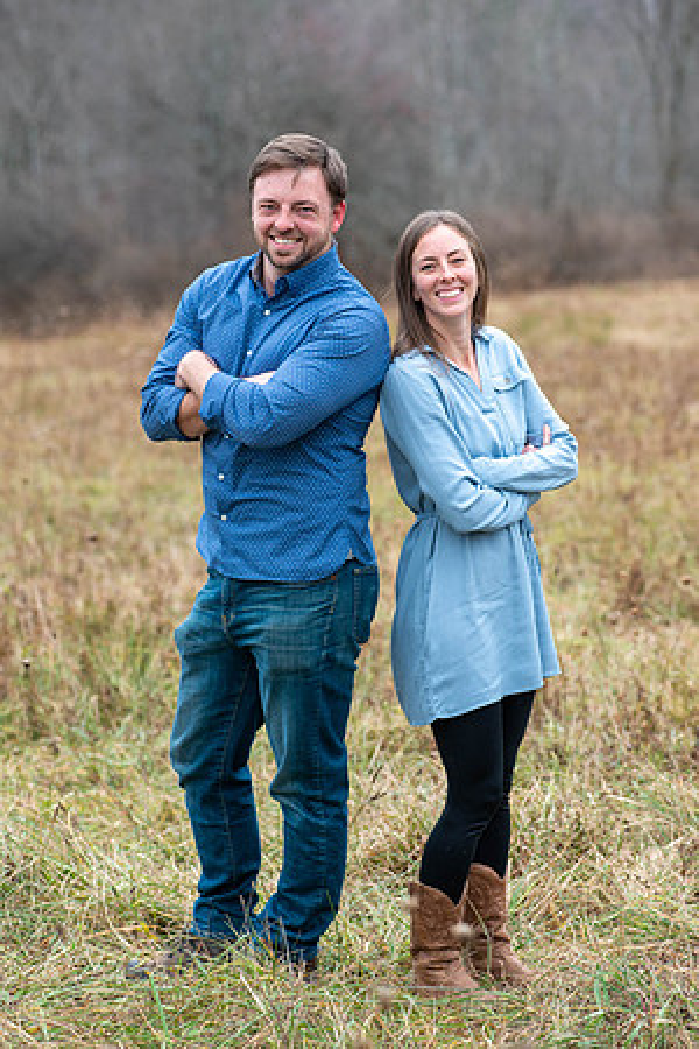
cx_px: 350
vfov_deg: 18.3
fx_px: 3262
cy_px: 524
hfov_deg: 12.2
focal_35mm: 112
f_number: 5
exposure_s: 1/250
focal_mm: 112
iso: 320
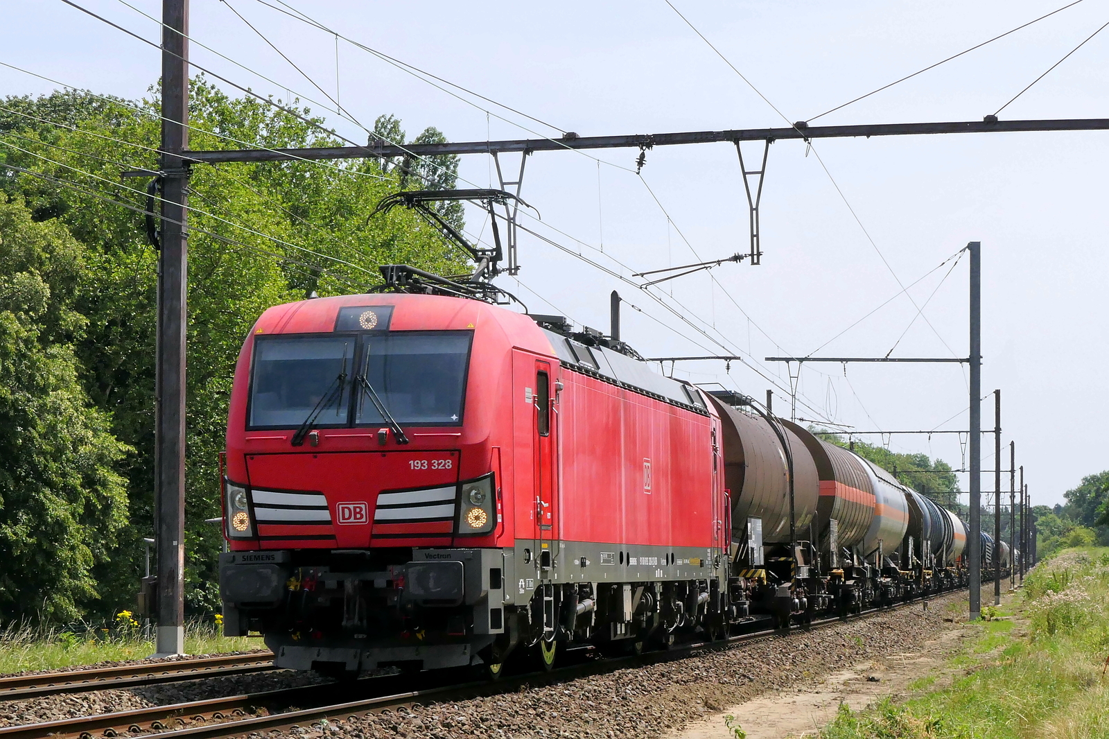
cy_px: 370
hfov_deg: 25.1
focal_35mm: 81
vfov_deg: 16.8
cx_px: 554
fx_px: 2495
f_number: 10
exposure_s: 1/800
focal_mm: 29.8
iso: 800
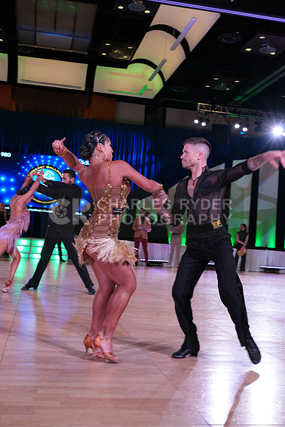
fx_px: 475
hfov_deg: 33.4
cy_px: 214
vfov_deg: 48.4
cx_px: 142
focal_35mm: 40
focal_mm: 40
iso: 2000
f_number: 5.6
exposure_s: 1/250
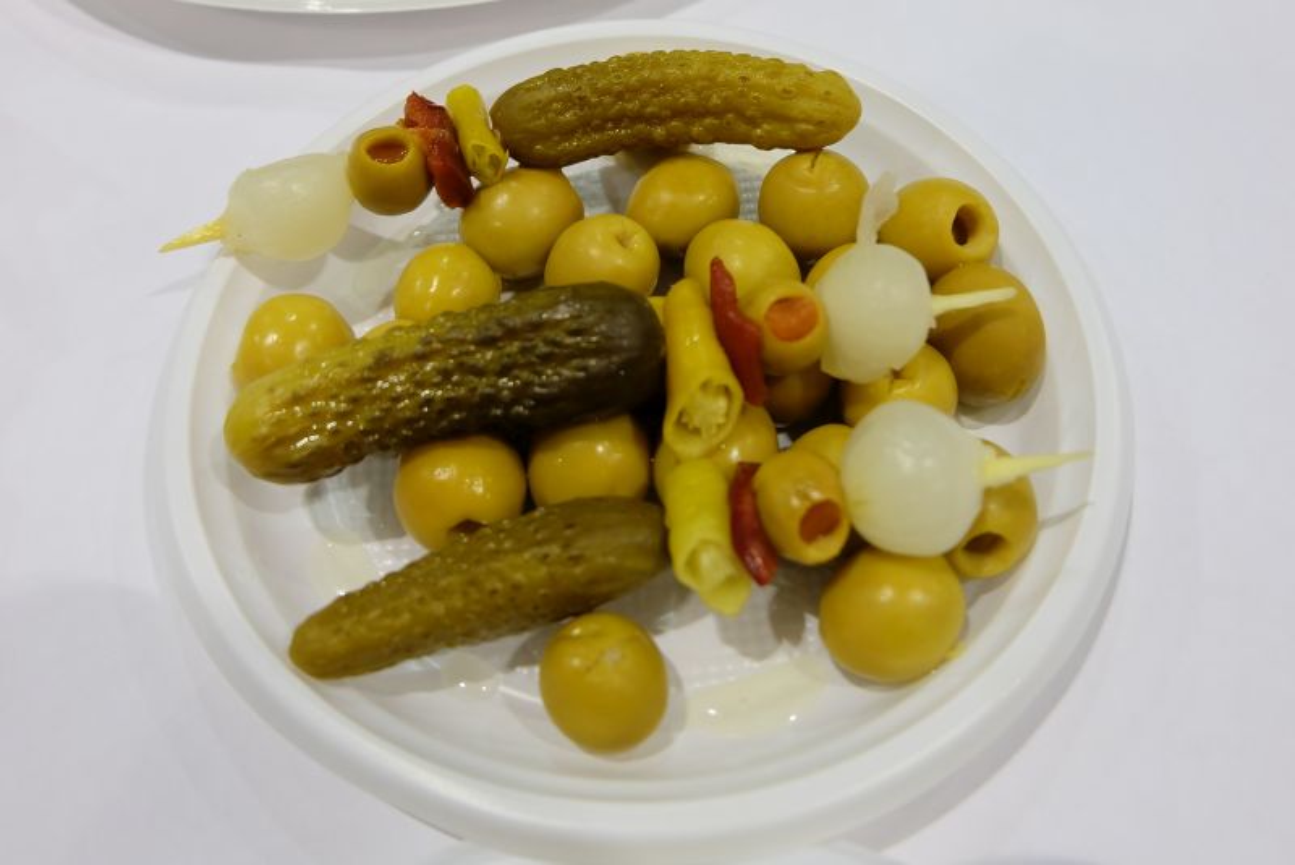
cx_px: 648
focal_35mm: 24
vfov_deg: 53.2
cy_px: 432
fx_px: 864
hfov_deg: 73.7
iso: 400
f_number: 4
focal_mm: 16
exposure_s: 1/34
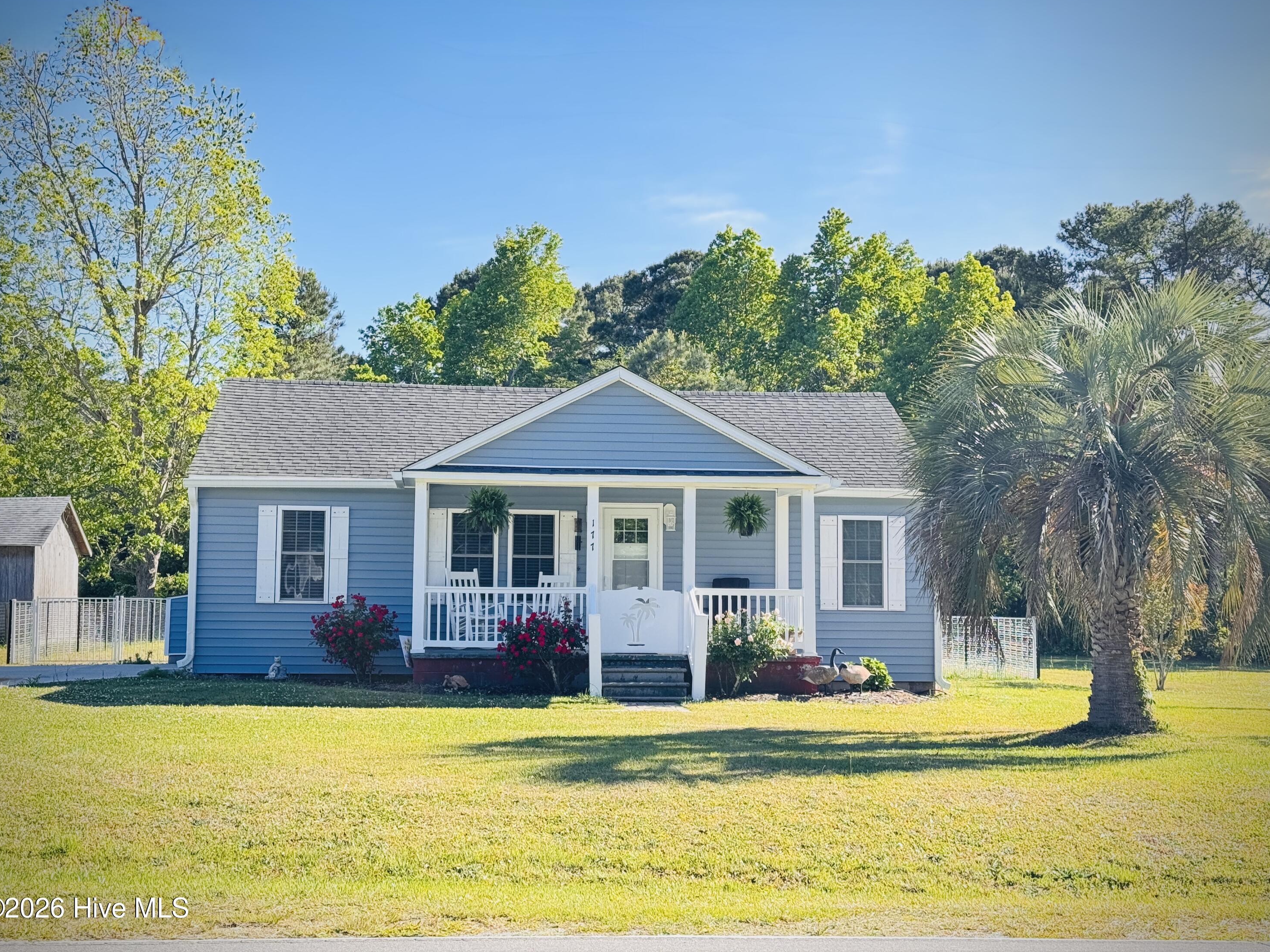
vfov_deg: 29.7
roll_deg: -1.3
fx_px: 1798
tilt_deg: +3.9
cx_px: 630
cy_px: 466
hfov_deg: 38.9
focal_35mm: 49
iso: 64
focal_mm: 6.76
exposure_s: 1/1193
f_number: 1.78
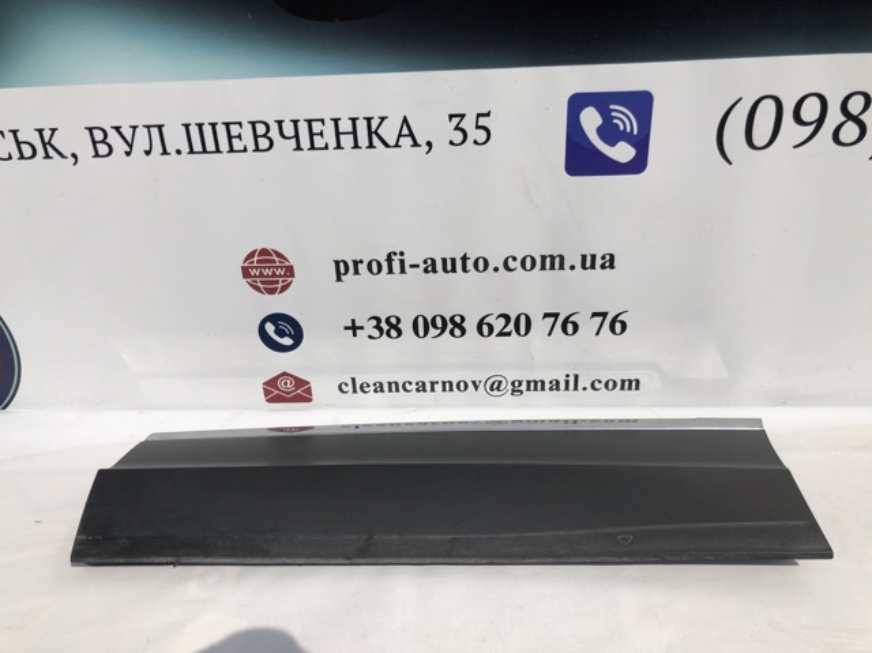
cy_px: 326
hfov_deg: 63.5
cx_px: 436
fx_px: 705
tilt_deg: -27.2
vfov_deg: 49.7
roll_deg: +2.7
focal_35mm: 28
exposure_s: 1/8000
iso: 25
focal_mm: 4
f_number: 1.8
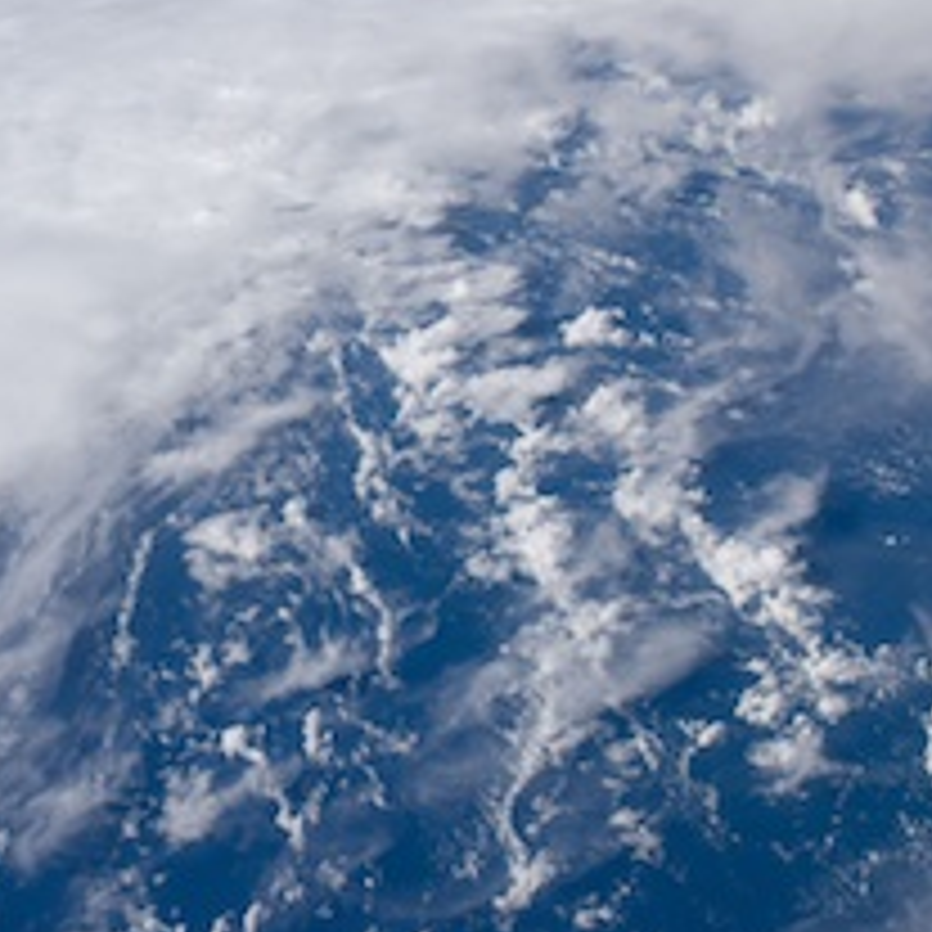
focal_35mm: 80
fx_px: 2437
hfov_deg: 20.9
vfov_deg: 21.5
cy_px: 286
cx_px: -20
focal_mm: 28
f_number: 9
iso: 160
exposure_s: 1/640
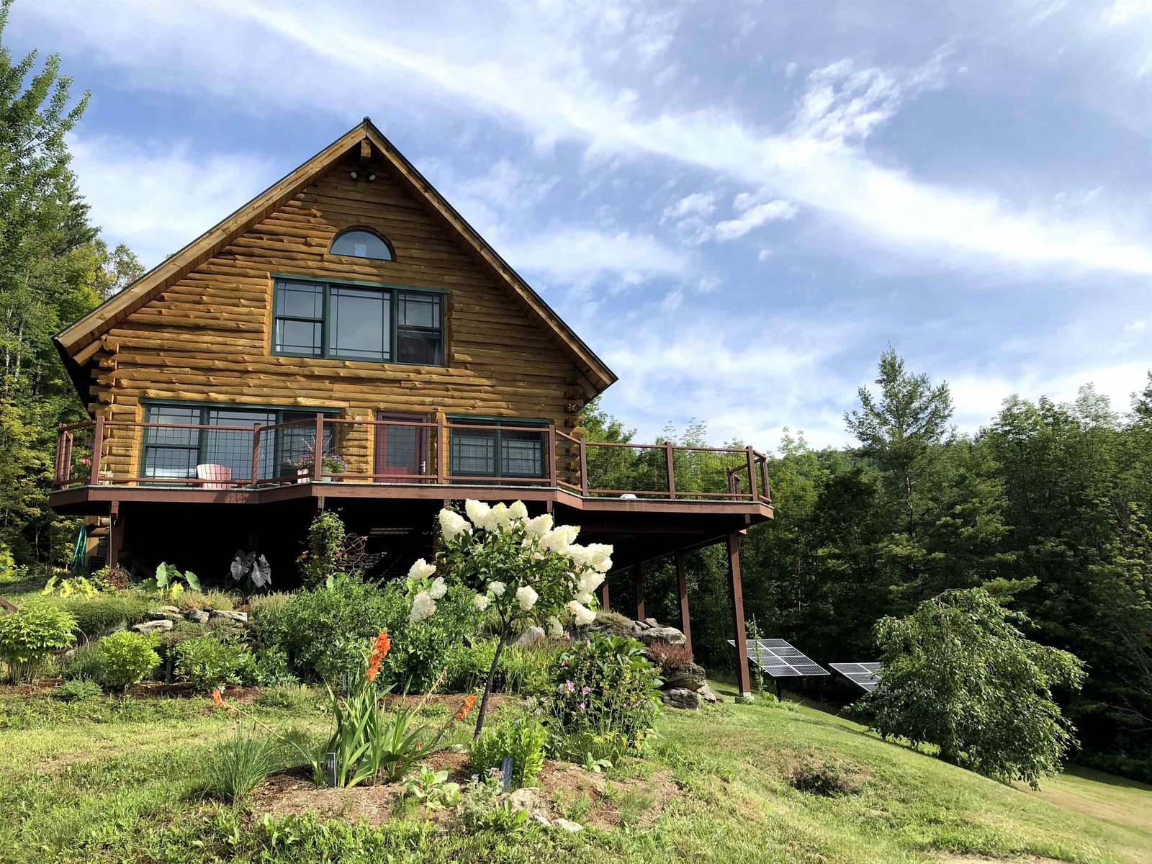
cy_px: 432
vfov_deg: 49.7
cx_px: 576
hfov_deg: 63.4
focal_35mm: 28
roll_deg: +1.3
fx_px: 932
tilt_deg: +12.8
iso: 20
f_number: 1.8
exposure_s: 1/1845
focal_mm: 3.99
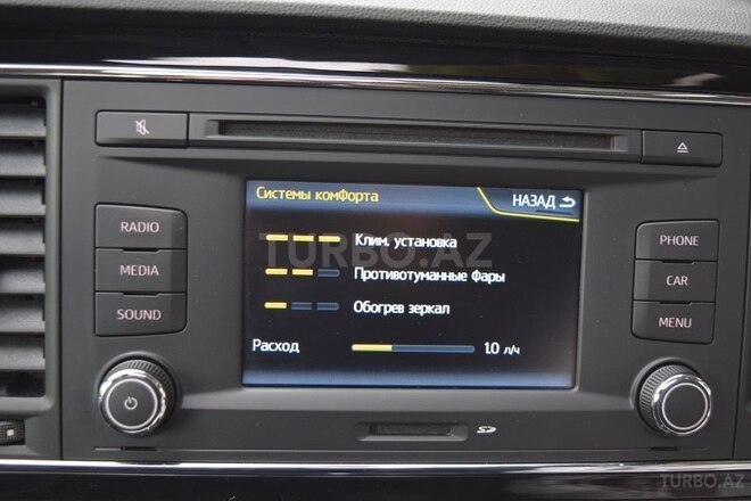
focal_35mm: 45
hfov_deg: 43.6
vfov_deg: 29.9
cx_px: 376
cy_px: 250
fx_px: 939
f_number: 4.2
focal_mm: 30
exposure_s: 1/50
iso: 400
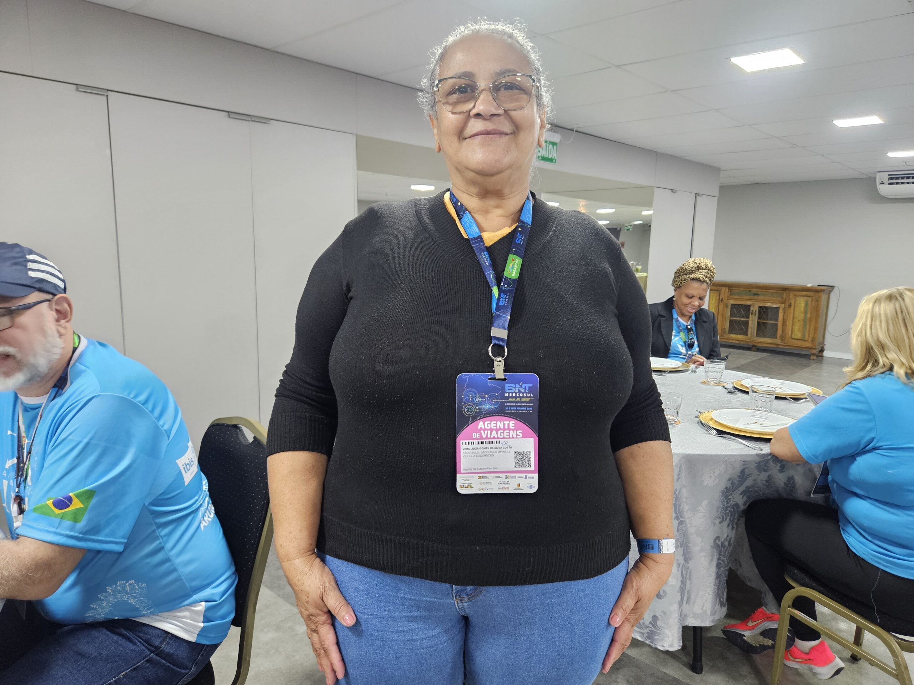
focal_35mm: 23
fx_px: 607
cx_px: 457
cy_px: 342
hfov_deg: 73.9
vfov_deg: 58.9
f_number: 1.8
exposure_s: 1/60
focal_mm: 5.4
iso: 500
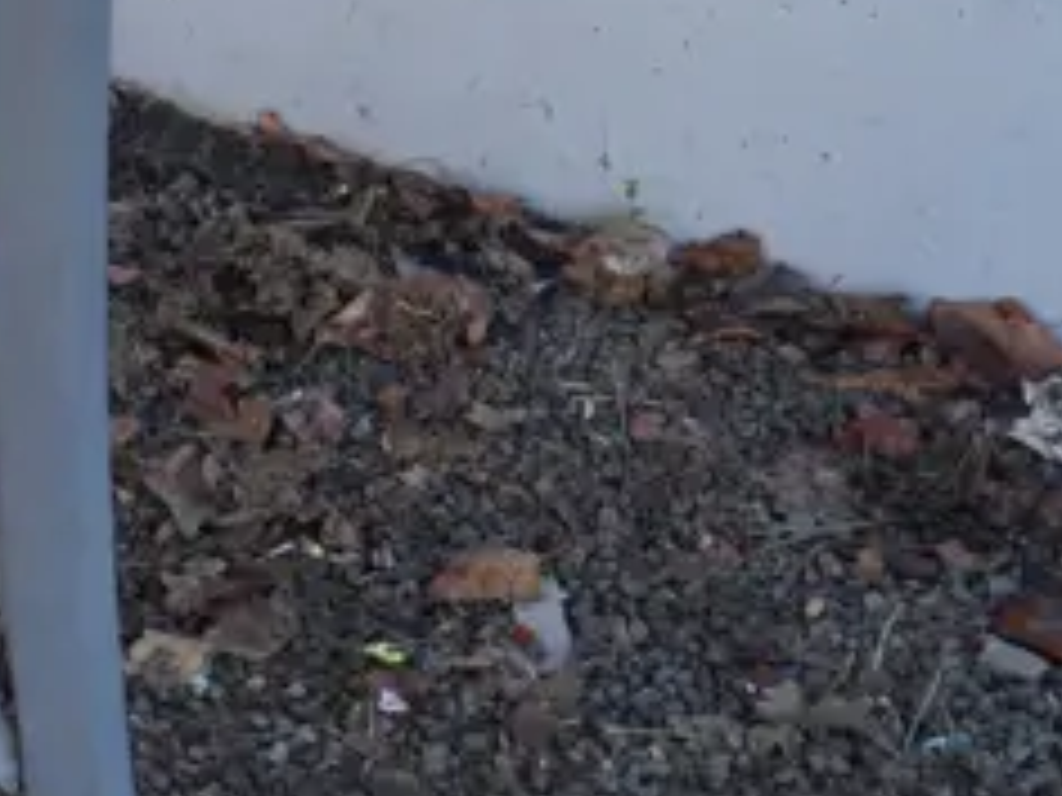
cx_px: -288
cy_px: 43
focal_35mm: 139
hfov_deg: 13.7
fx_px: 4264
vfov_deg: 10.6
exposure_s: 1/125
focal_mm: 16
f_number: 3.6
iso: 200
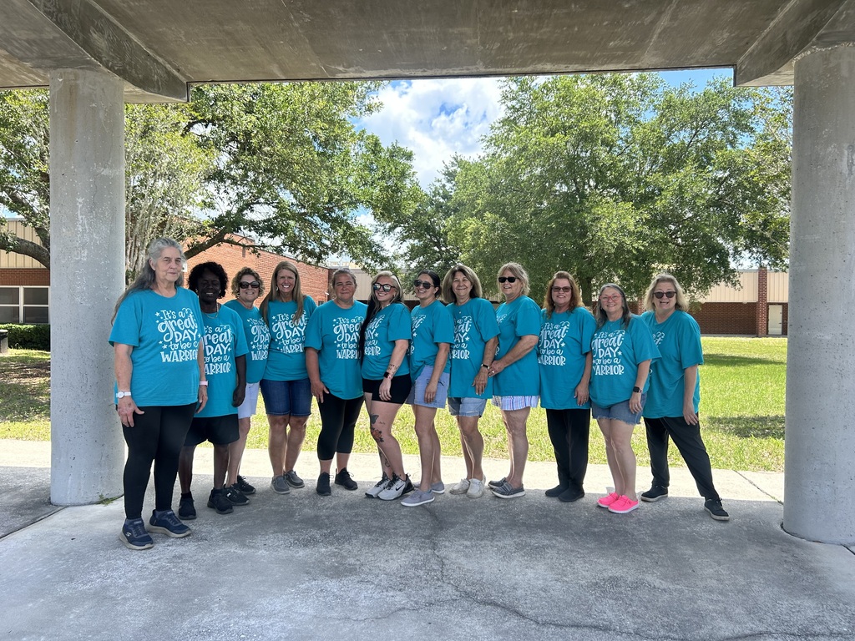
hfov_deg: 67.3
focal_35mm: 26
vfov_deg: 53.1
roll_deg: -0.4
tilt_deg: -0.5
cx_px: 428
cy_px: 320
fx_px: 642
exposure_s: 1/965
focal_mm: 5.7
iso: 50
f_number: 1.5
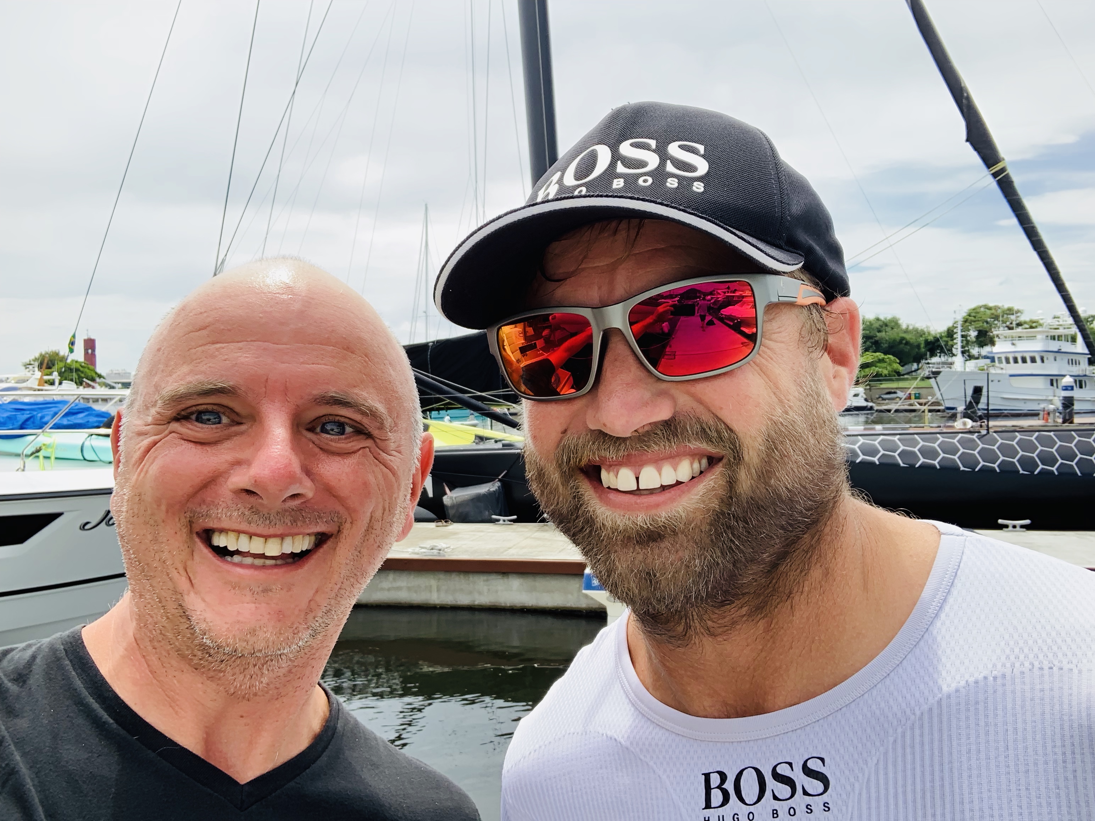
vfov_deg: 44.2
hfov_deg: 56.8
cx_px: 548
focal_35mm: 32
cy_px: 410
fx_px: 1012
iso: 16
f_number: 2.2
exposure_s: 1/459
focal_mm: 2.87
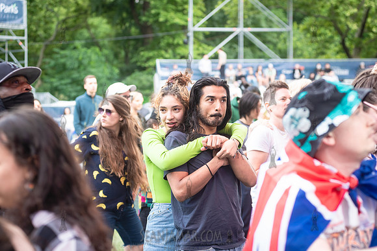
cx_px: 188
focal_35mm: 80
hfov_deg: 25.4
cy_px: 126
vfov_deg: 17.1
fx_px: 838
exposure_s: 1/125
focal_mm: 80
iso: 500
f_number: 4.5
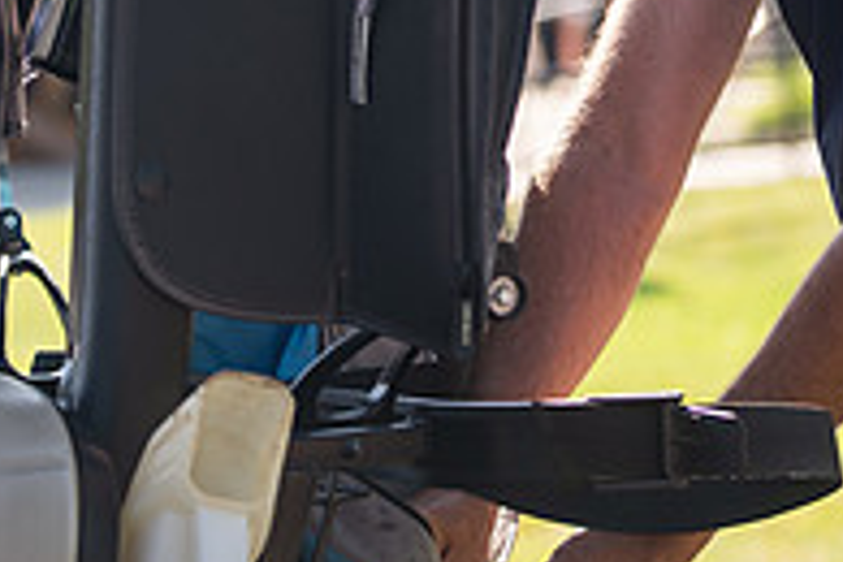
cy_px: -132
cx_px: 527
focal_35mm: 238
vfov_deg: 5.7
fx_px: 5573
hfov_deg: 8.6
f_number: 3.2
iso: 100
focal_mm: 80
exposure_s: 1/500
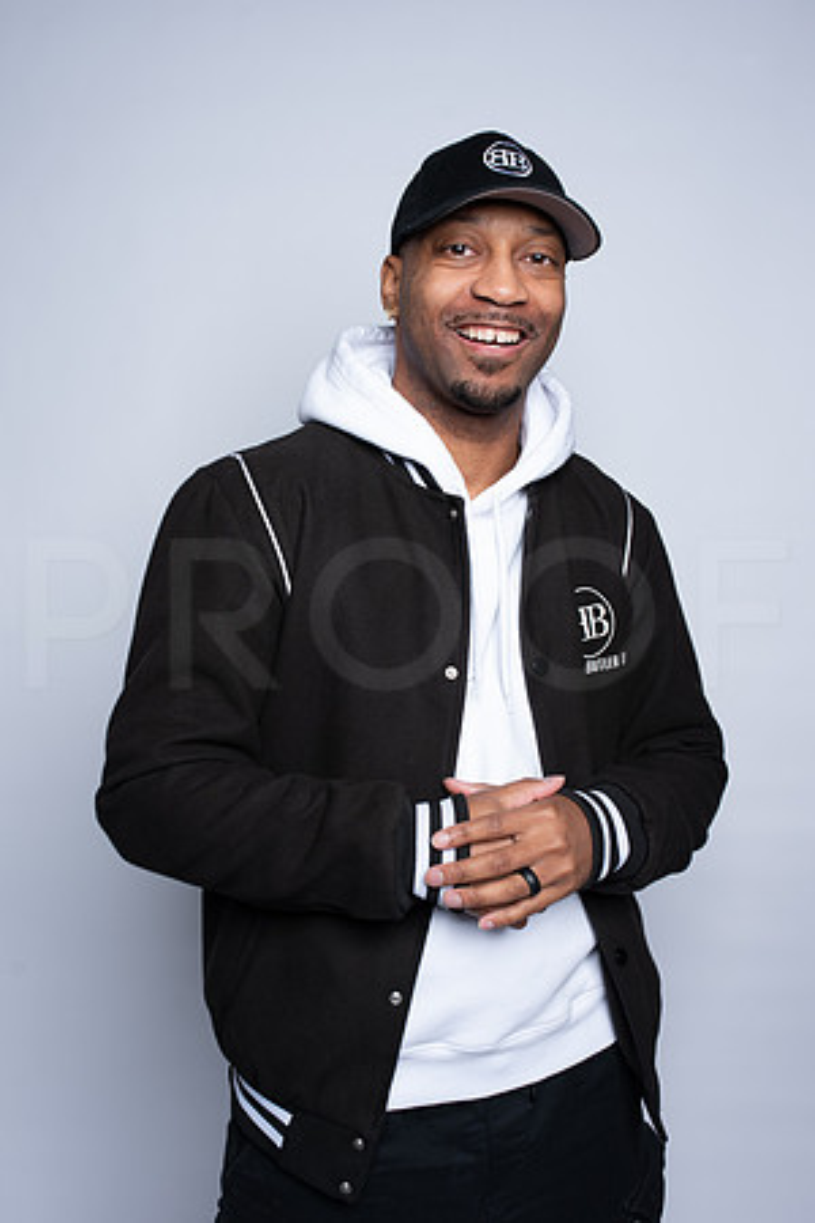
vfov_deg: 54.4
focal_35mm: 35
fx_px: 1188
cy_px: 612
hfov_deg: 37.9
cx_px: 408
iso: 250
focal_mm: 35
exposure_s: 1/200
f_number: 6.3
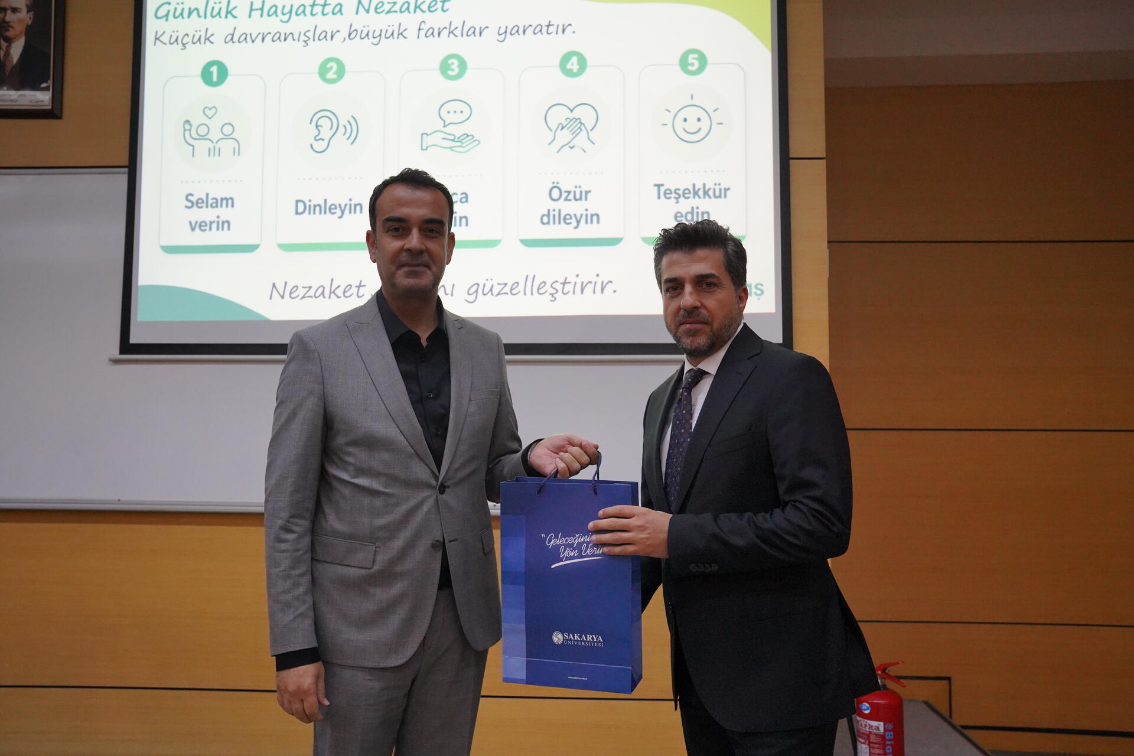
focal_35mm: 30
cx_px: 567
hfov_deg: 61.9
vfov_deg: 43.6
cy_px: 378
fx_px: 945
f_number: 5
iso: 4000
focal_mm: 30
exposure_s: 1/100
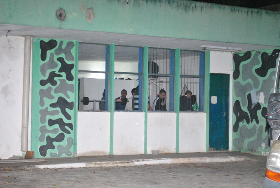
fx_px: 608
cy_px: 94
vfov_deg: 17.6
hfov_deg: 26.0
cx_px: 140
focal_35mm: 78
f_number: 5.6
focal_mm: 52
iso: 1600
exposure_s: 1/60
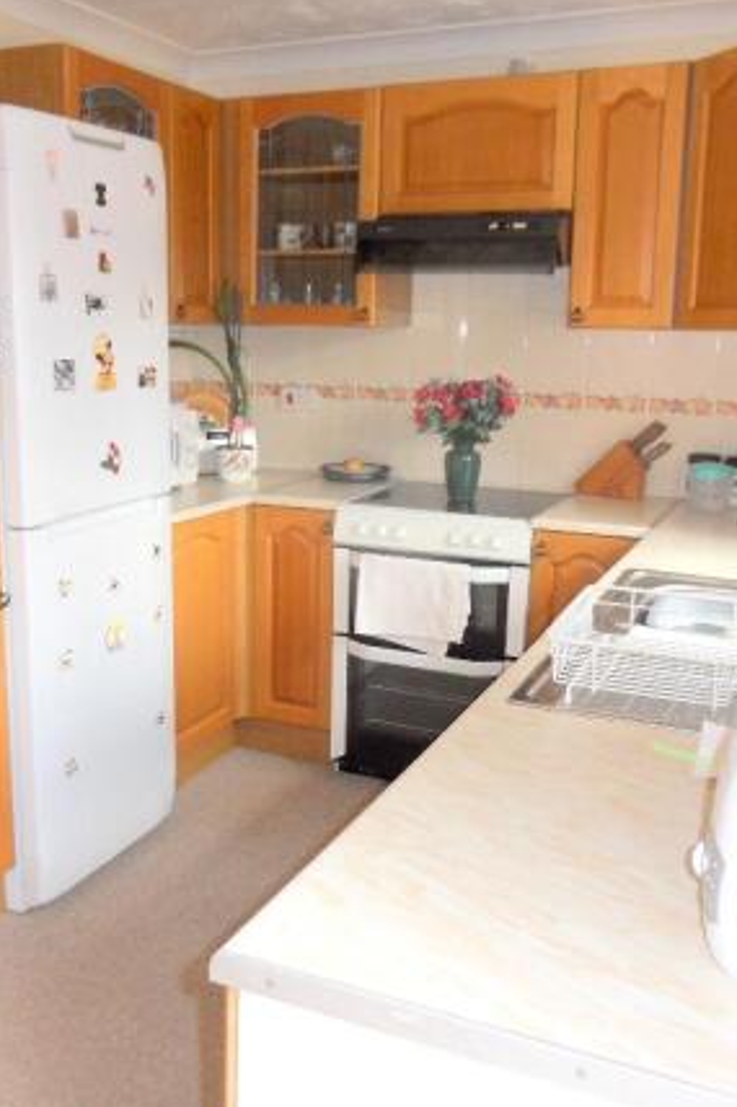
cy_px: 550
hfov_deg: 38.8
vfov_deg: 55.8
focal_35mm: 34
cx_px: 332
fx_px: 1045
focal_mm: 4.2
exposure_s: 1/90
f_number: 3.3
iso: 100
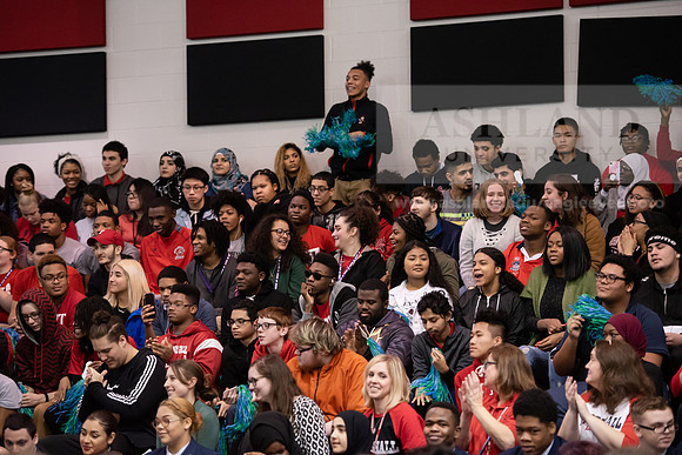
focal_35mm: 120
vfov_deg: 11.4
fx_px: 2274
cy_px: 228
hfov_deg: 17.1
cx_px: 341
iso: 2500
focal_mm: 120
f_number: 2.8
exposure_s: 1/250
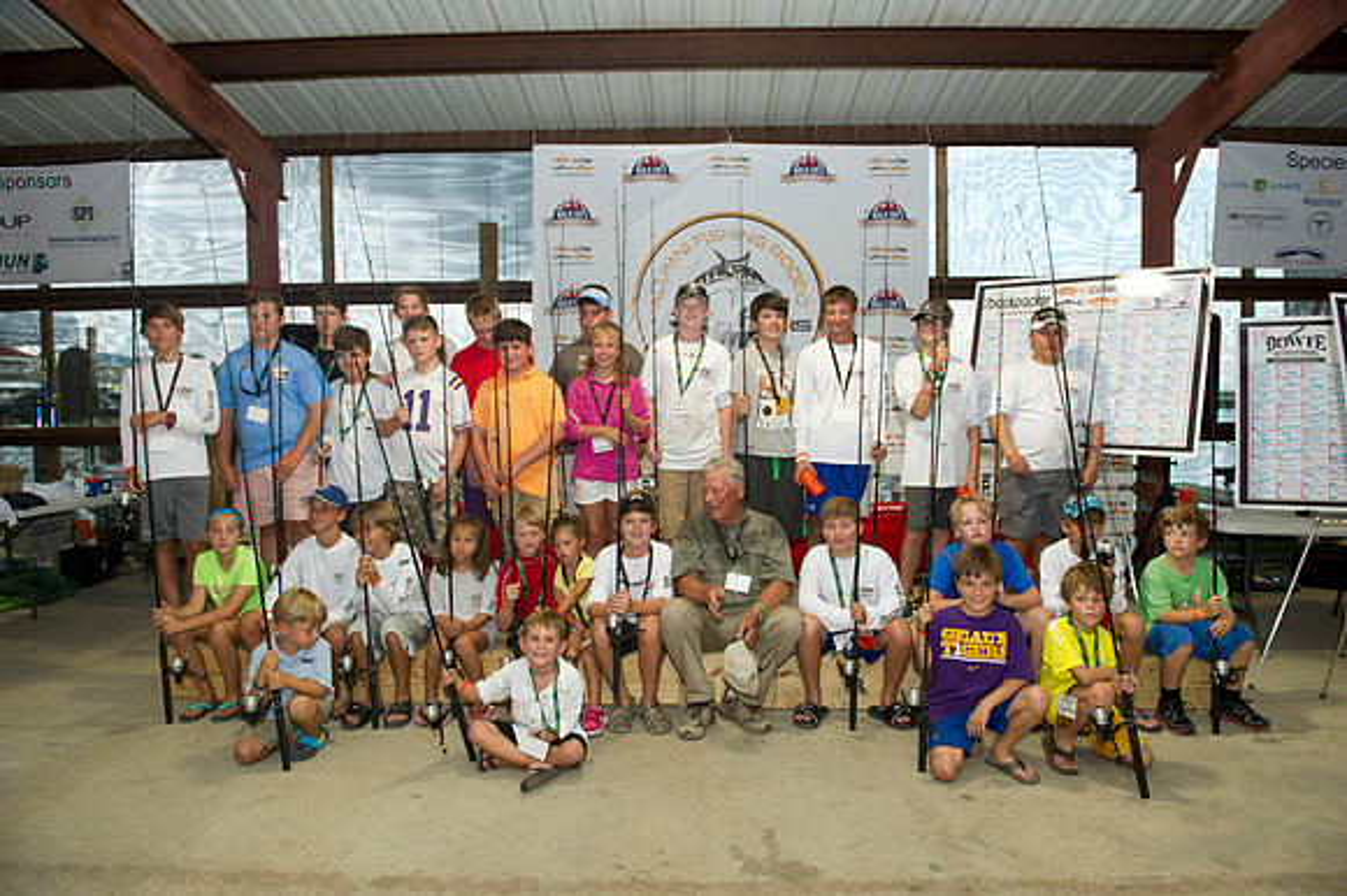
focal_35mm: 24
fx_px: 897
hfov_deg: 73.8
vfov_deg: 53.1
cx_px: 674
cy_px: 448
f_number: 4
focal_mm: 24
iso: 400
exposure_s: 1/160
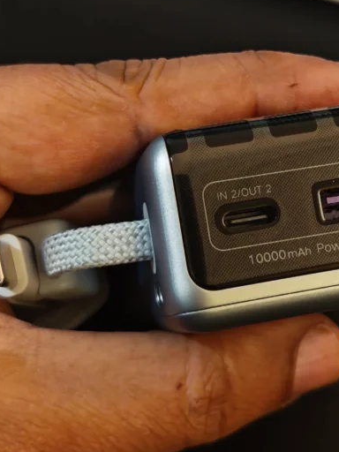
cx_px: 274
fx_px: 1254
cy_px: 114
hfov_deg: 15.3
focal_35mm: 96
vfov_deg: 20.3
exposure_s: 1/50
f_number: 1.4
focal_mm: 6.83
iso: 200
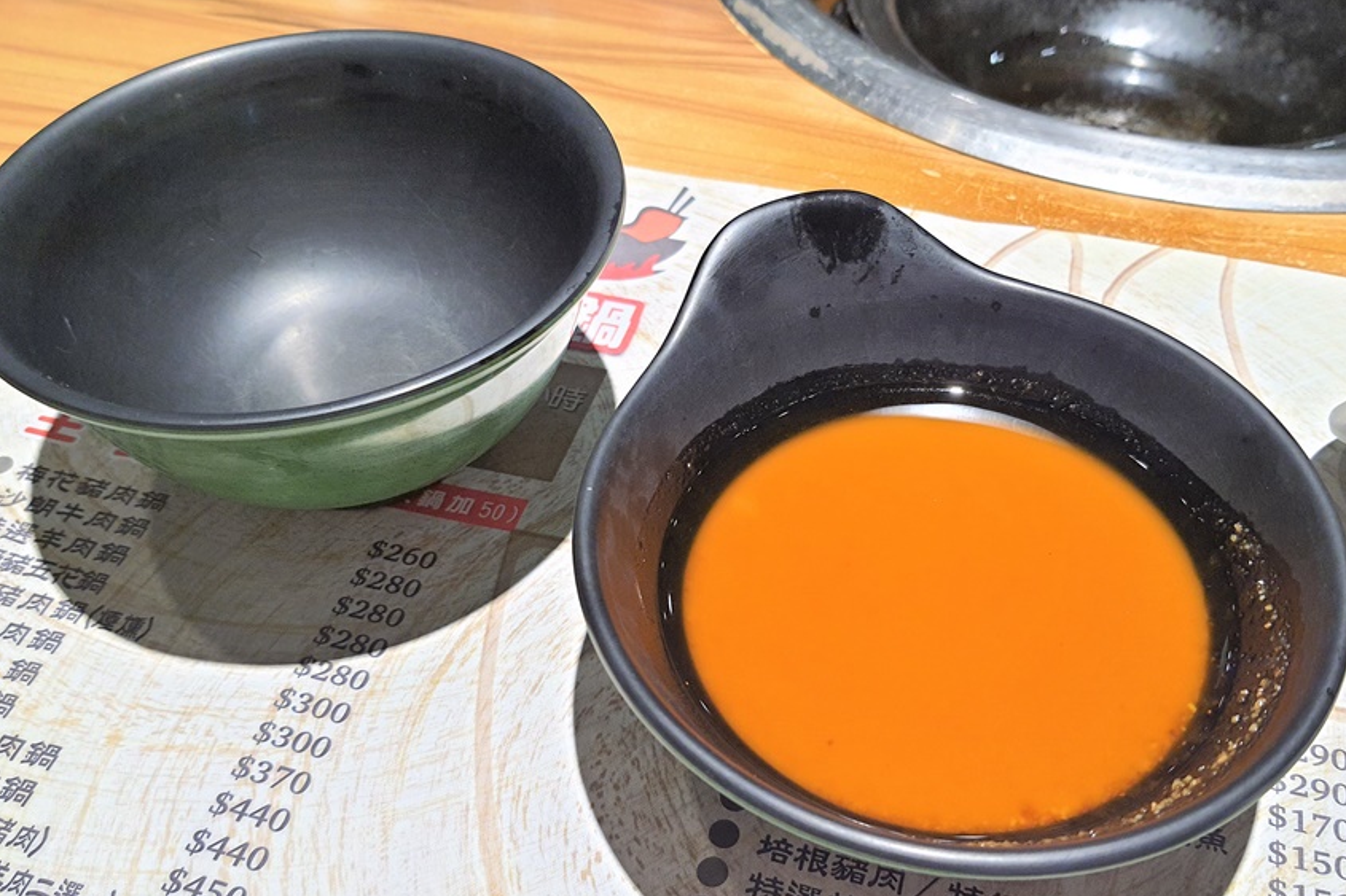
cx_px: 758
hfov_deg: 58.5
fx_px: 1196
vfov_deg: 41.0
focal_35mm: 32
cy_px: 508
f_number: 1.7
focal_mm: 4.32
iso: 200
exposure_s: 1/120
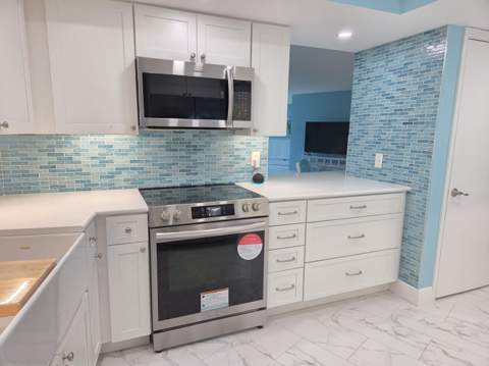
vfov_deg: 58.8
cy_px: 183
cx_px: 244
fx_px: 325
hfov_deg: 74.0
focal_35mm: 23
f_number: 1.8
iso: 125
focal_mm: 5.4
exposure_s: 1/120
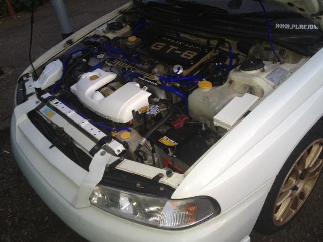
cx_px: 162
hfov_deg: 52.6
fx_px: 327
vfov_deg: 40.7
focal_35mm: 35
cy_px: 121
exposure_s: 1/20
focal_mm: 4.3
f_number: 2.4
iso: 200
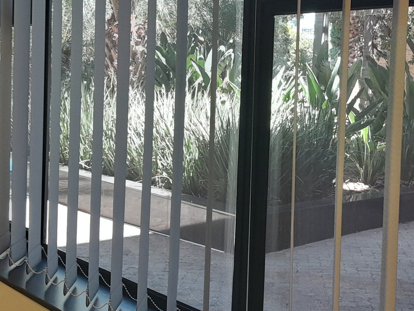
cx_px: 263
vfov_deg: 25.2
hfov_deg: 33.0
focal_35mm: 58
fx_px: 694
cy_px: 116
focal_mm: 4
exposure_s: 1/50
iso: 250
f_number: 1.8
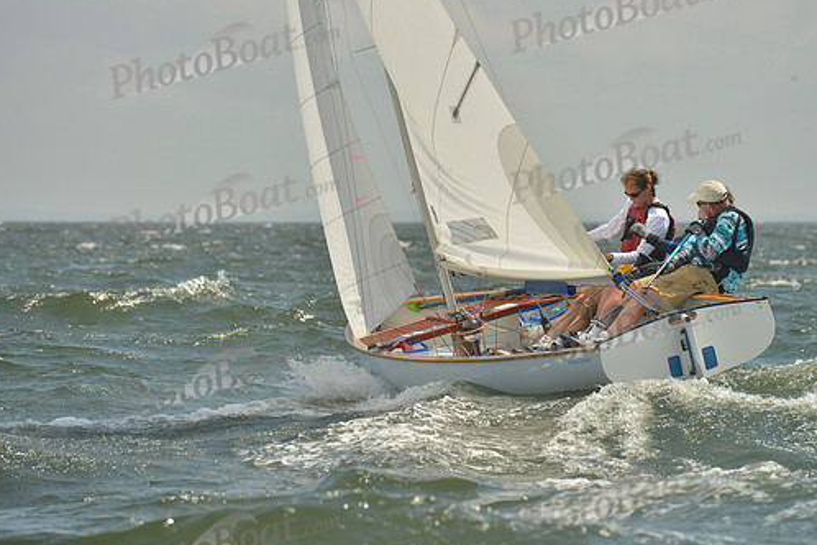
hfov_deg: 8.8
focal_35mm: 233
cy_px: 270
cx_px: 427
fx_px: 5287
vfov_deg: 5.9
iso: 200
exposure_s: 1/1600
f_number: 7.1
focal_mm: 200
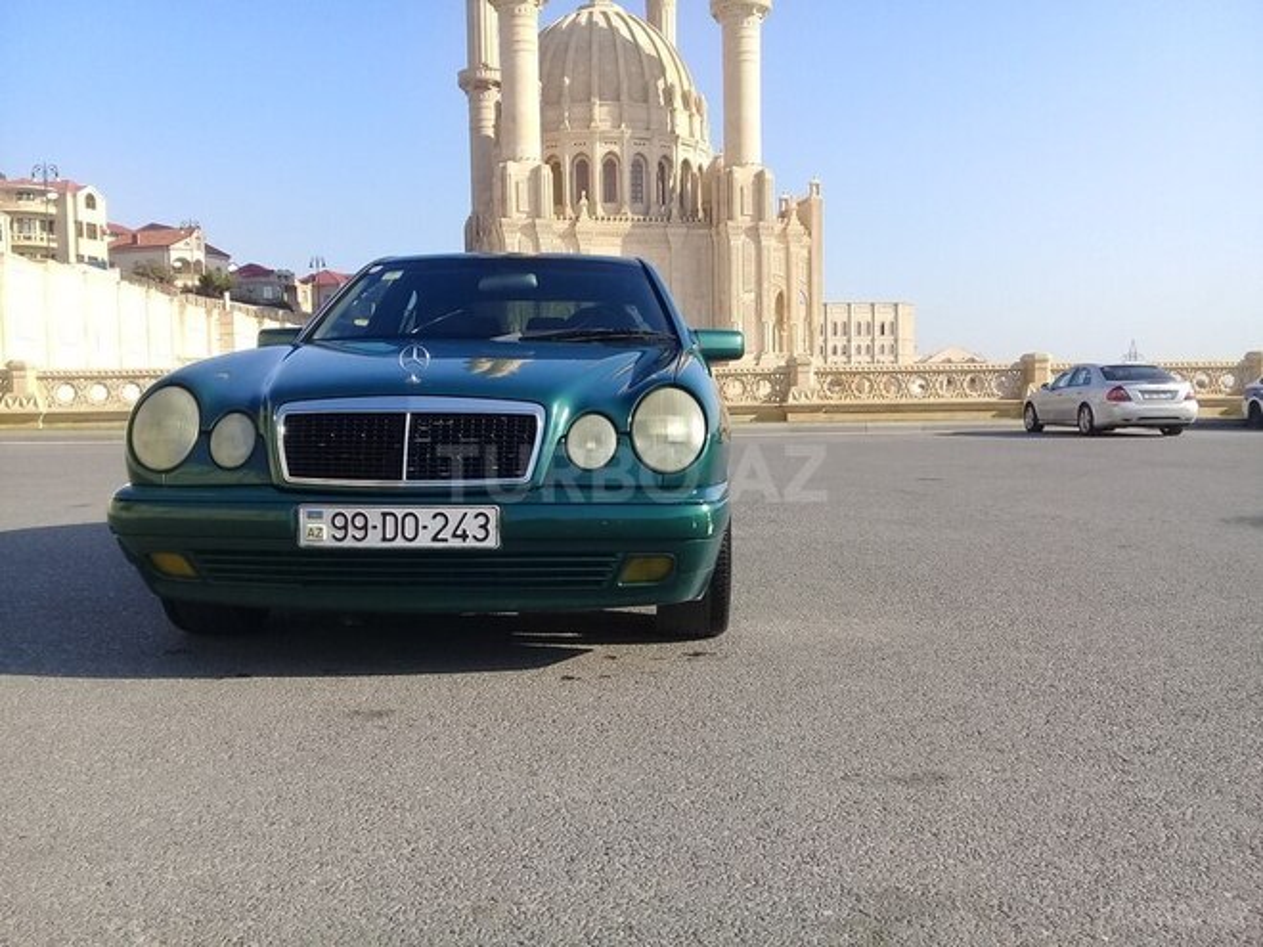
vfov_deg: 45.4
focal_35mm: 31
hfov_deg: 58.4
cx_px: 632
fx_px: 1131
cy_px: 474
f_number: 2.2
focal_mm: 3.3
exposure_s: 1/820
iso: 50
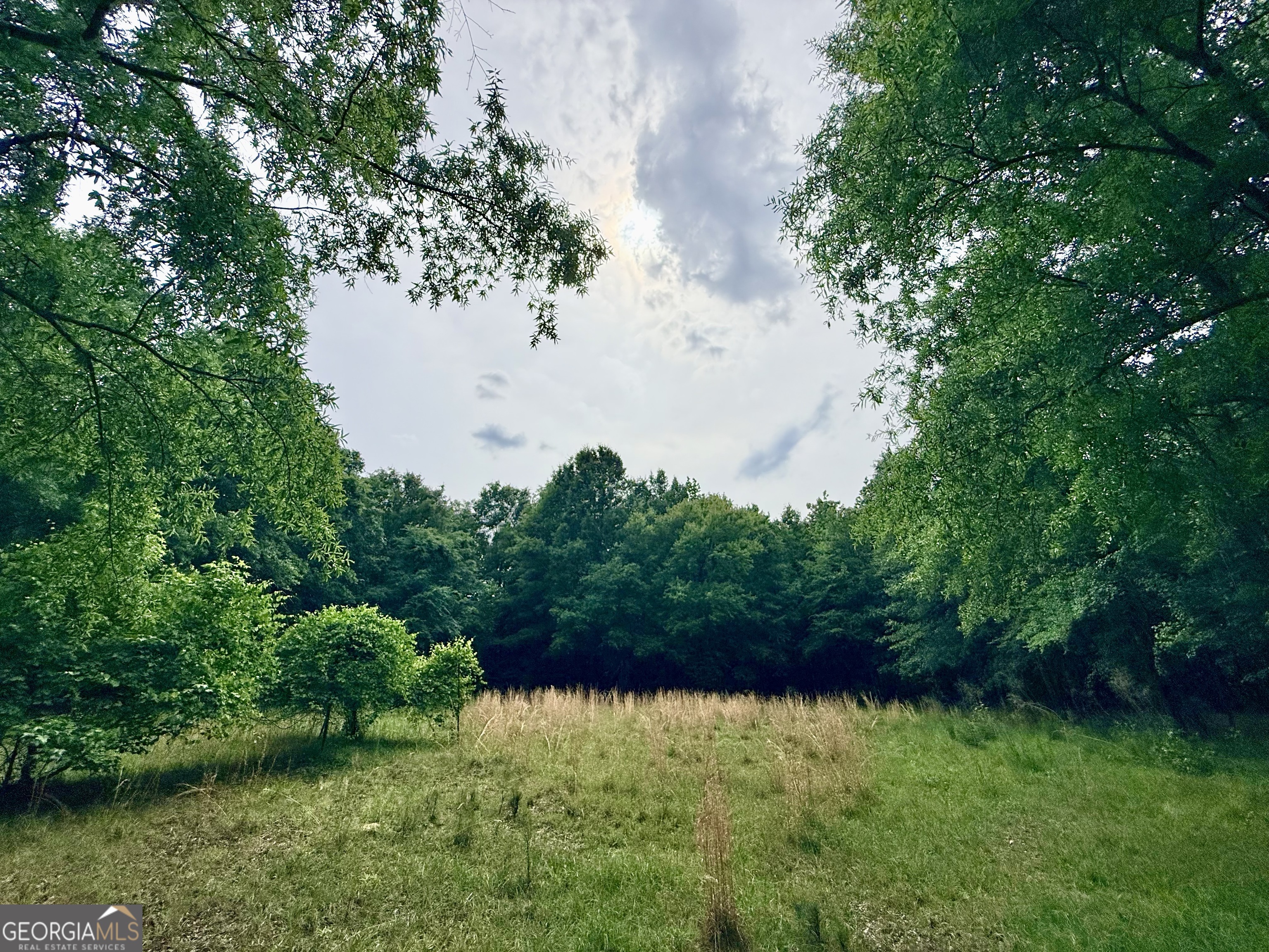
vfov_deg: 85.7
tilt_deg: +21.6
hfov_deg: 102.1
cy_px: 476
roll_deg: +2.8
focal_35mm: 14
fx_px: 513
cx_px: 634
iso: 40
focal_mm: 2.22
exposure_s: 1/7634
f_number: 2.2
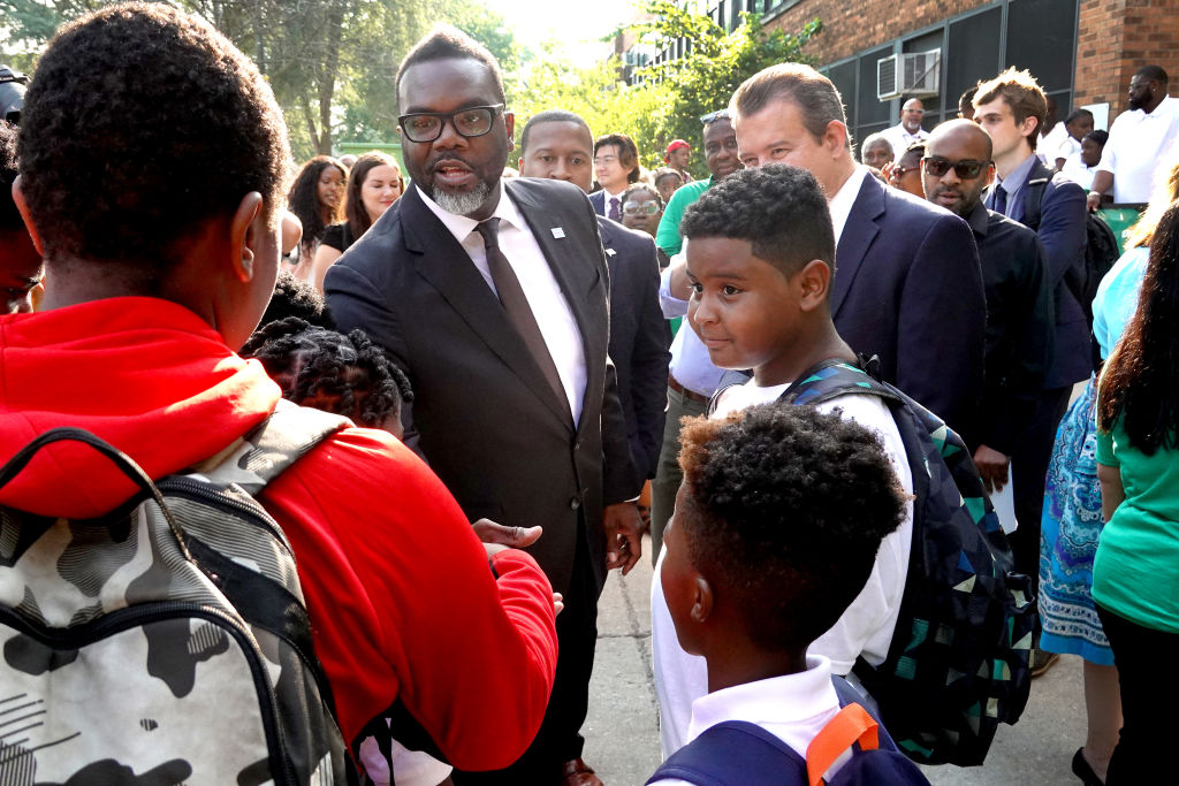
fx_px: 1114
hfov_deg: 55.8
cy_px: 393
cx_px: 590
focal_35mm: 34
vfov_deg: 38.9
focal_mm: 12.76
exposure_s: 1/1250
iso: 1000
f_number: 4
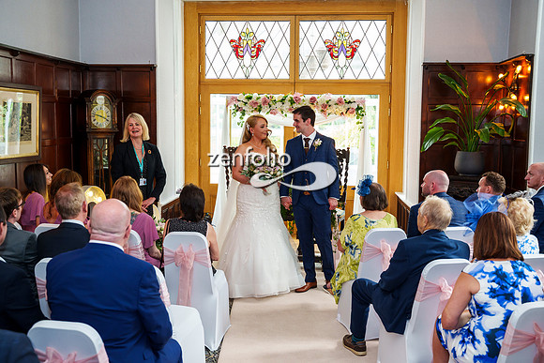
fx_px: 620
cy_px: 182
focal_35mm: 41
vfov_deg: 32.6
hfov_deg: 47.4
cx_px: 272
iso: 800
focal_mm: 41
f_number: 3.5
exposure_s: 1/250
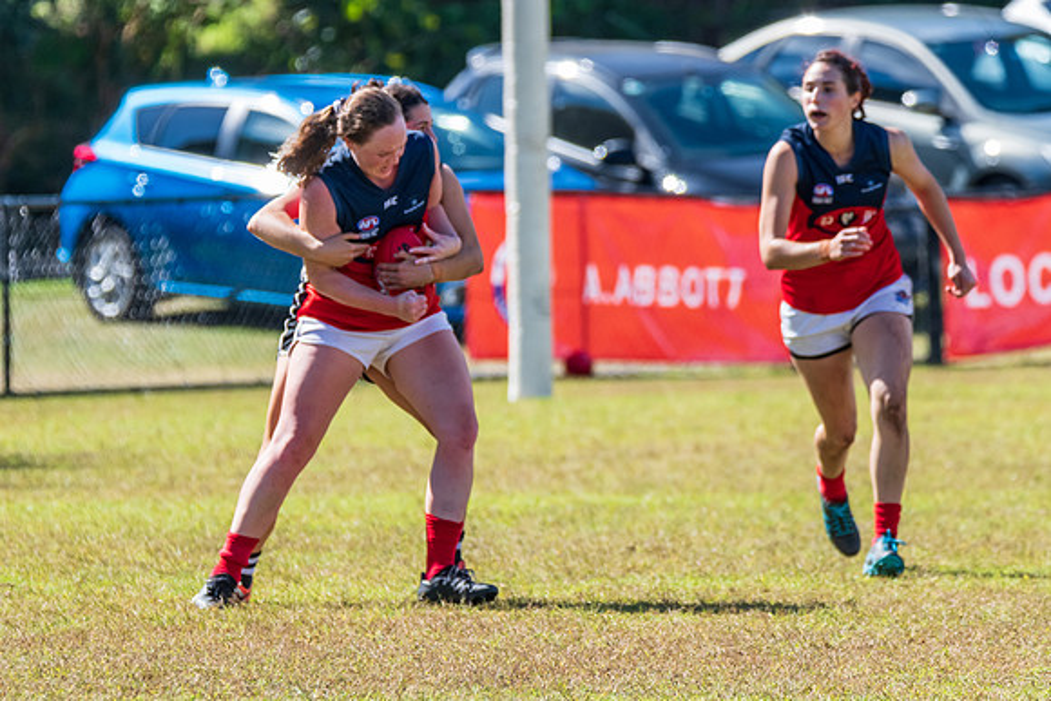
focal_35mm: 513
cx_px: 451
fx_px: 14989
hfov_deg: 4.0
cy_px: 343
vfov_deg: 2.7
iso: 800
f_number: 6.3
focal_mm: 350
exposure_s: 1/2000
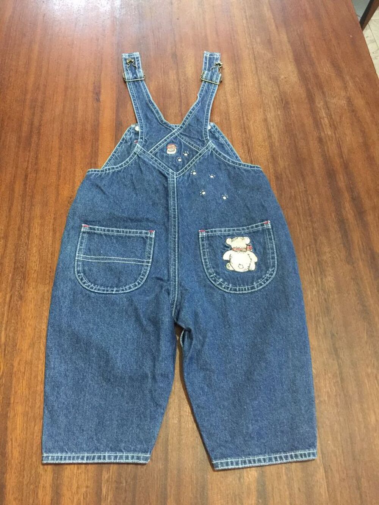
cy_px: 252
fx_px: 423
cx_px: 190
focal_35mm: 29
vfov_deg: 61.7
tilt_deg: -64.4
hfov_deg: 48.2
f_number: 2.2
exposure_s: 1/8
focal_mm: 4.15
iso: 200
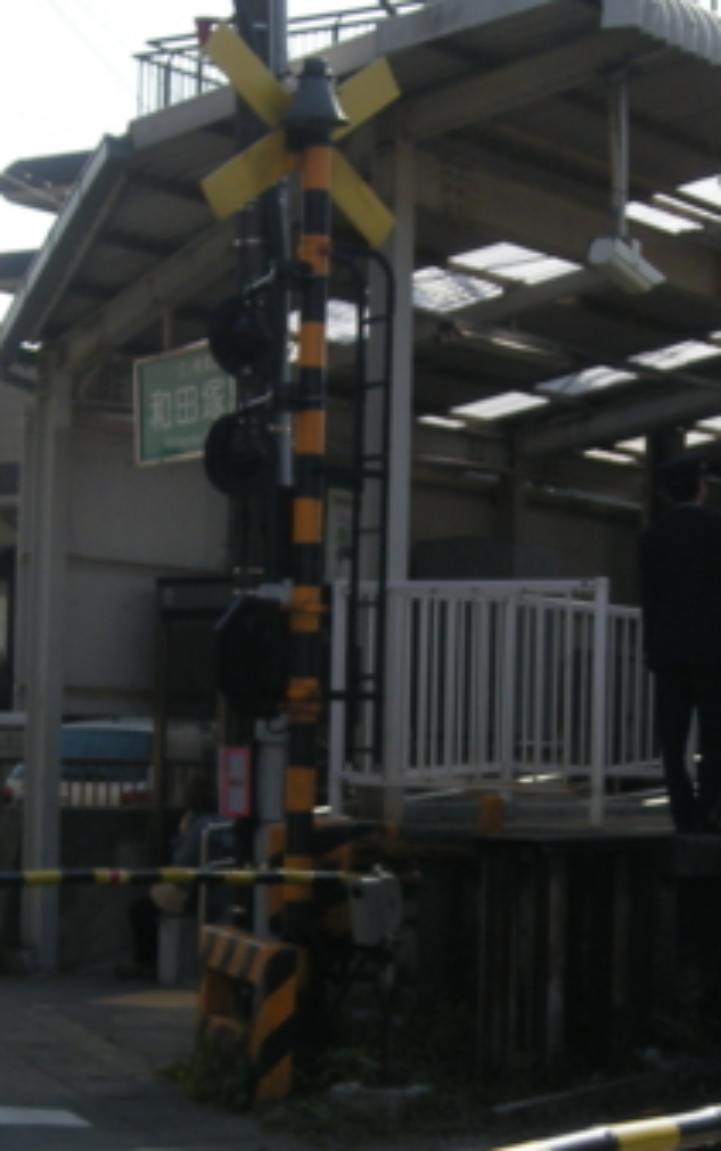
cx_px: 413
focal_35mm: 88
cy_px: 690
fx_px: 2763
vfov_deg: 23.5
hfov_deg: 14.9
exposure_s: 1/238
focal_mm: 5.7
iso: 64
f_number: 5.7
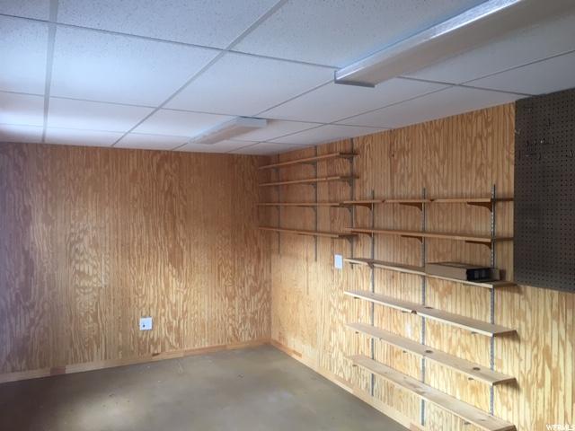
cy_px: 216
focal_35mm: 29
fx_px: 482
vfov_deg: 48.2
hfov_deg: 61.7
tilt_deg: -0.7
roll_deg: +0.9
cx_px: 288
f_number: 2.2
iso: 64
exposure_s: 1/30
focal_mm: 4.15
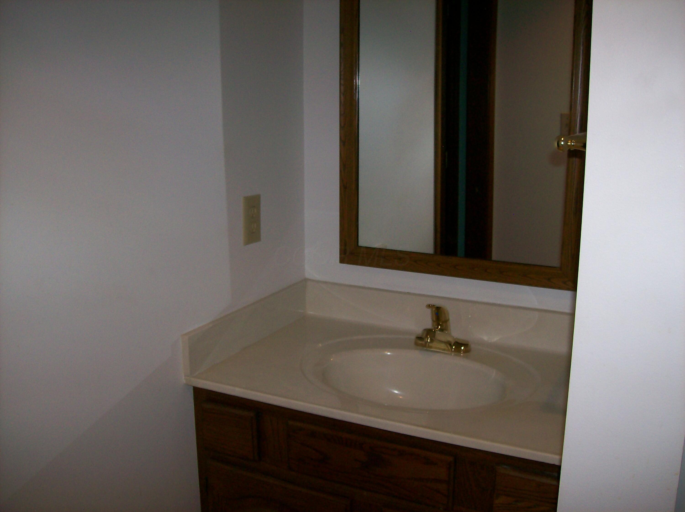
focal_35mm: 36
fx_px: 712
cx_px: 342
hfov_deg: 51.4
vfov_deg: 39.6
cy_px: 256
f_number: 2.7
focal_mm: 6
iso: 80
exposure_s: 1/64
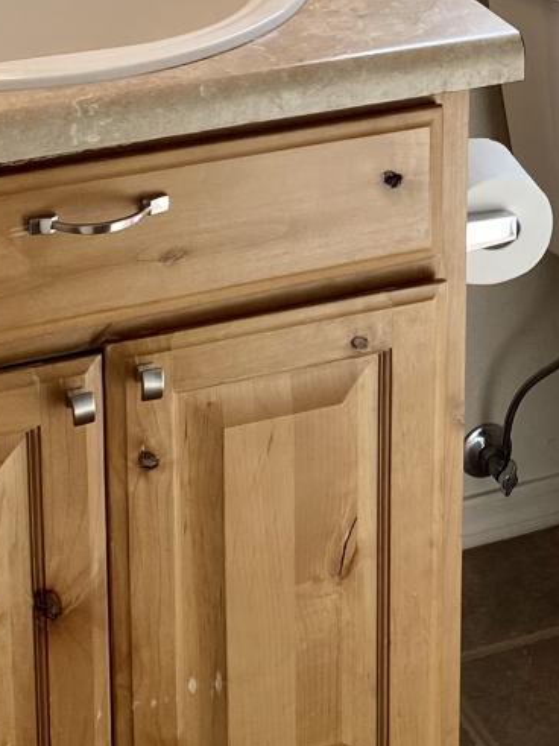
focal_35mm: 106
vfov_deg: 17.7
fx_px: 2283
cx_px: 705
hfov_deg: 13.5
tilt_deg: -13.7
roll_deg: -2.4
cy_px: -123
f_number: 1.8
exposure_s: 1/120
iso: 32
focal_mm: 4.25
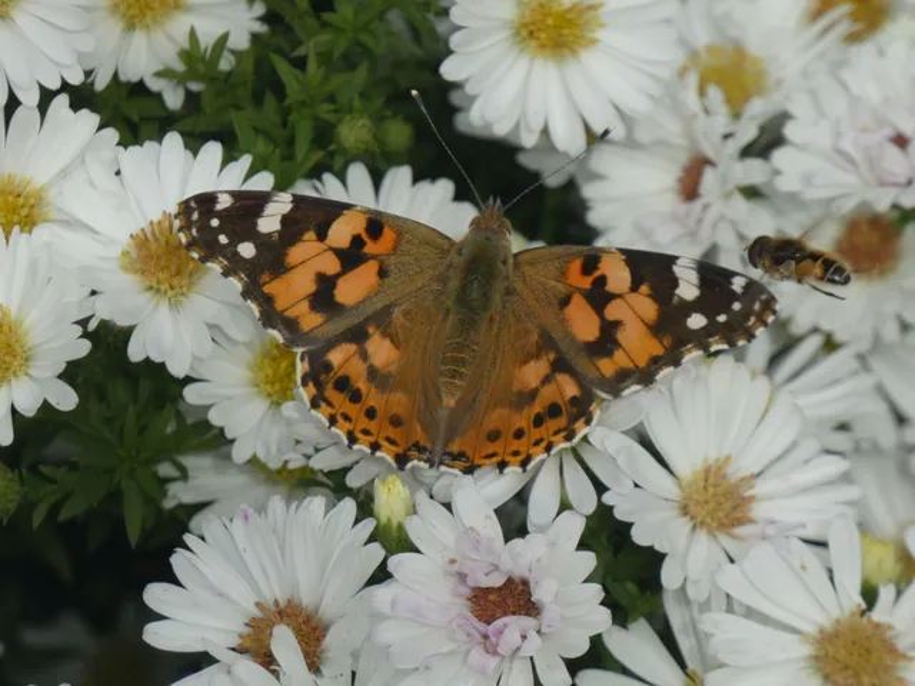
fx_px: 14512
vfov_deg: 2.7
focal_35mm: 549
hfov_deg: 3.6
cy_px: 343
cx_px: 458
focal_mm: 98.3
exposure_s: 1/250
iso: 80
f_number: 5.6
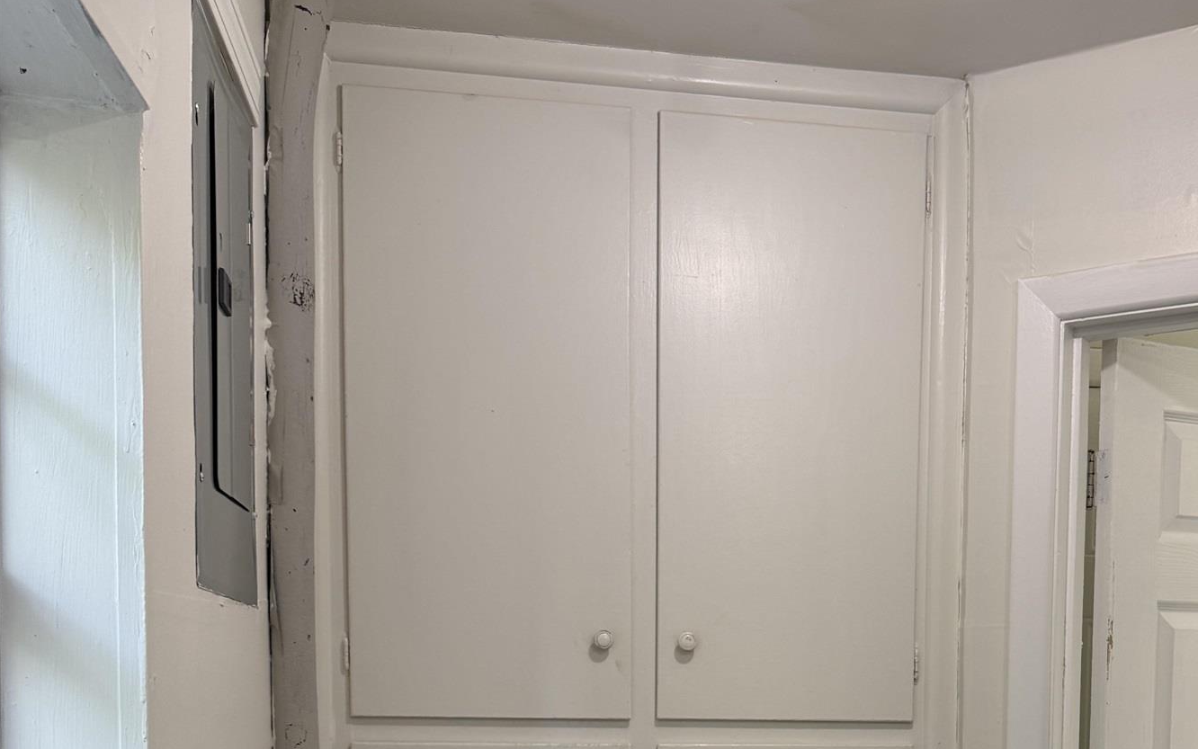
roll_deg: -1.3
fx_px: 1437
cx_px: 773
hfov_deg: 44.8
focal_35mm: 44
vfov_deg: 27.1
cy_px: 800
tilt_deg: -4.2
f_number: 1.78
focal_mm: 6.76
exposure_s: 1/121
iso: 125
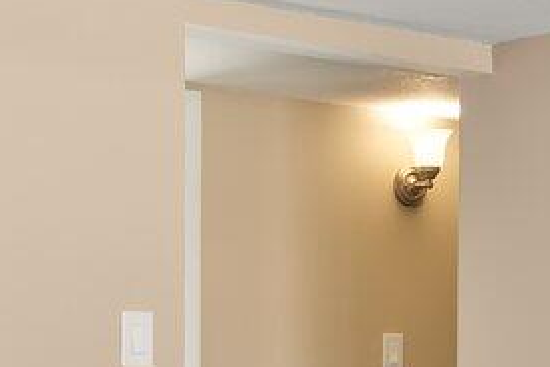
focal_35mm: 120
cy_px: 400
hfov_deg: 16.6
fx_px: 1833
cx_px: 576
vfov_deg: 11.3
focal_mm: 16
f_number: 9
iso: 320
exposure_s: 1/2.5
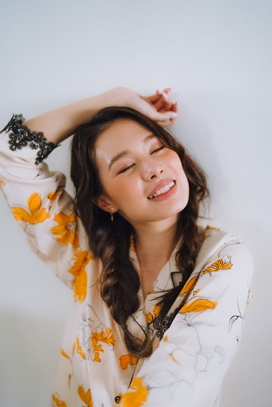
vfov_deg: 39.6
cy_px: 204
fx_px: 566
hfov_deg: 27.0
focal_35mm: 50
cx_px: 136
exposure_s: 1/250
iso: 80
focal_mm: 50
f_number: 1.4
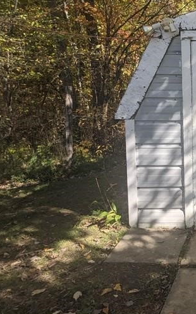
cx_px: 260
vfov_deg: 54.7
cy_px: 116
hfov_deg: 28.9
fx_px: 299
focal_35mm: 35
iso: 31
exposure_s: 1/503
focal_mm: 2.22
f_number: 2.2
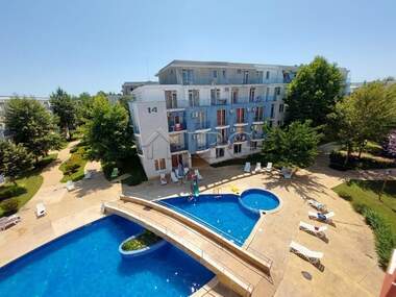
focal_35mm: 13
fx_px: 149
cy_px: 148
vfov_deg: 89.9
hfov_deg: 106.2
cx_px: 198
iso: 50
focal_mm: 1.74
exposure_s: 1/1689
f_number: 2.2
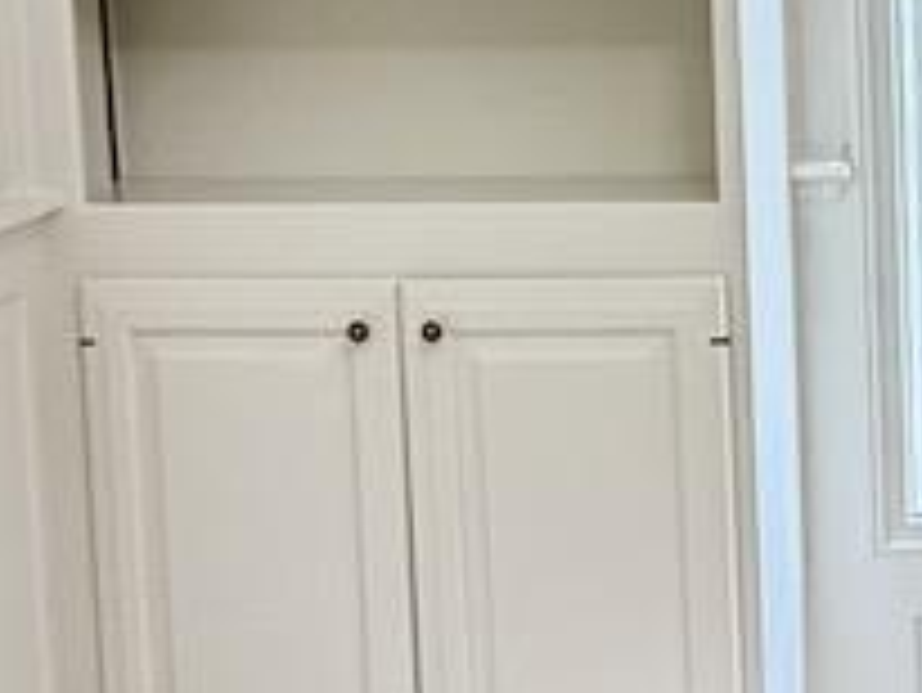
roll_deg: +1.1
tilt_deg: -9.3
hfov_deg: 12.8
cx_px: 1106
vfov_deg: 9.9
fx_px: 3998
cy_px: 346
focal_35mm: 150
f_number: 1.78
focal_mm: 6.76
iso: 800
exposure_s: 1/60
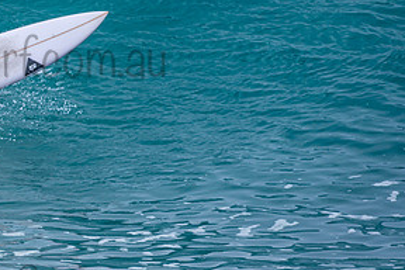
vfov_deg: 0.9
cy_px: 44
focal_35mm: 1510
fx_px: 16986
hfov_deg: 1.4
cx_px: 17
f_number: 5.6
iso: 180
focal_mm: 500
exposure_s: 1/640
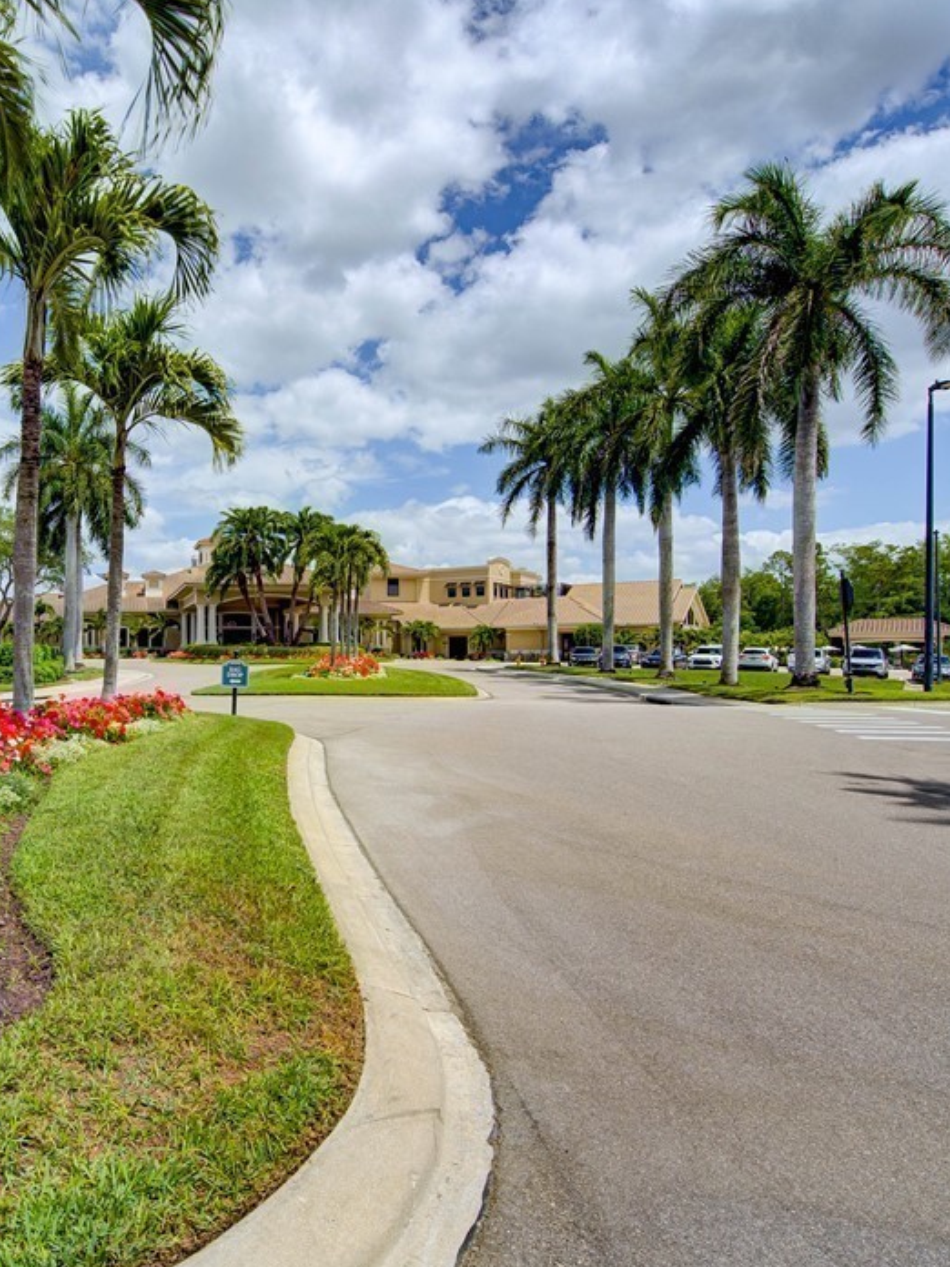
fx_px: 878
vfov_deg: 71.6
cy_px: 626
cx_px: 236
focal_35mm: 24
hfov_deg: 54.1
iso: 125
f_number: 8
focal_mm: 16
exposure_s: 1/200
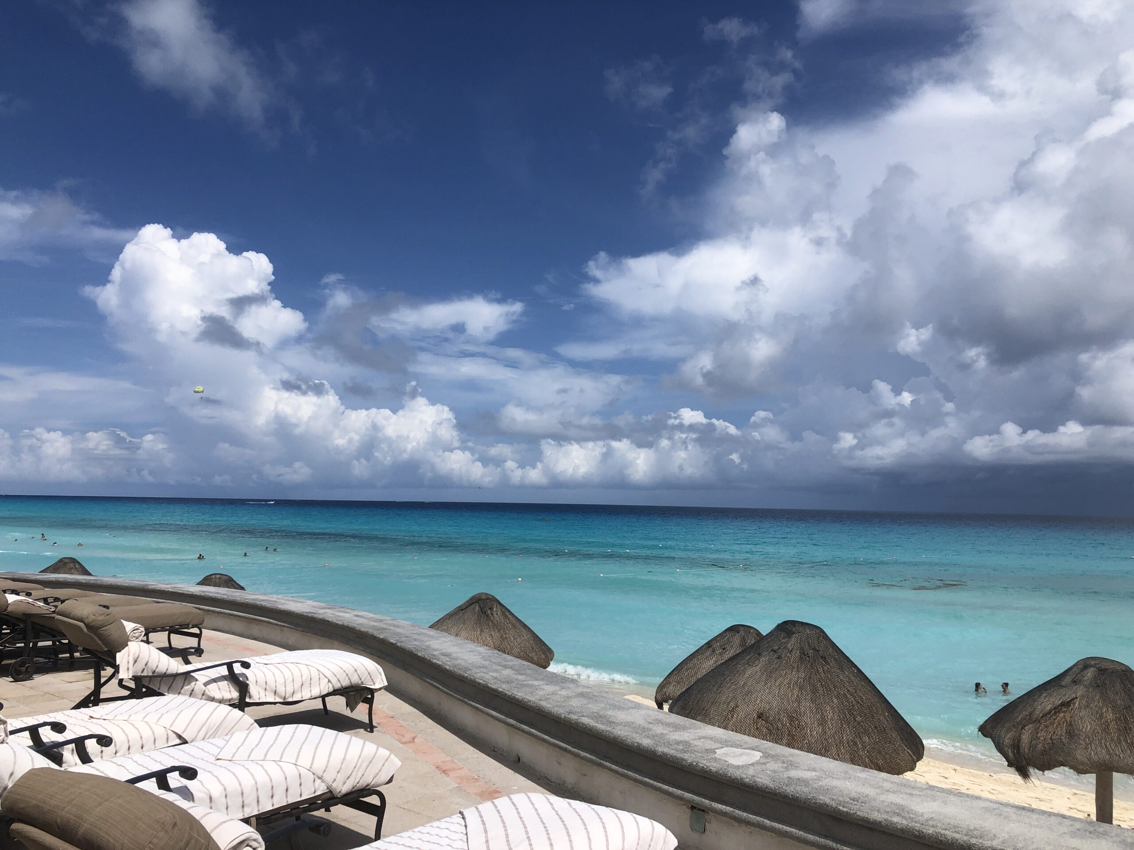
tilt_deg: +4.4
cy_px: 425
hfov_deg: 63.4
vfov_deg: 49.7
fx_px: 917
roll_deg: -0.3
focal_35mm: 28
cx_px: 567
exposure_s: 1/5348
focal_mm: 4
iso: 20
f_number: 1.8
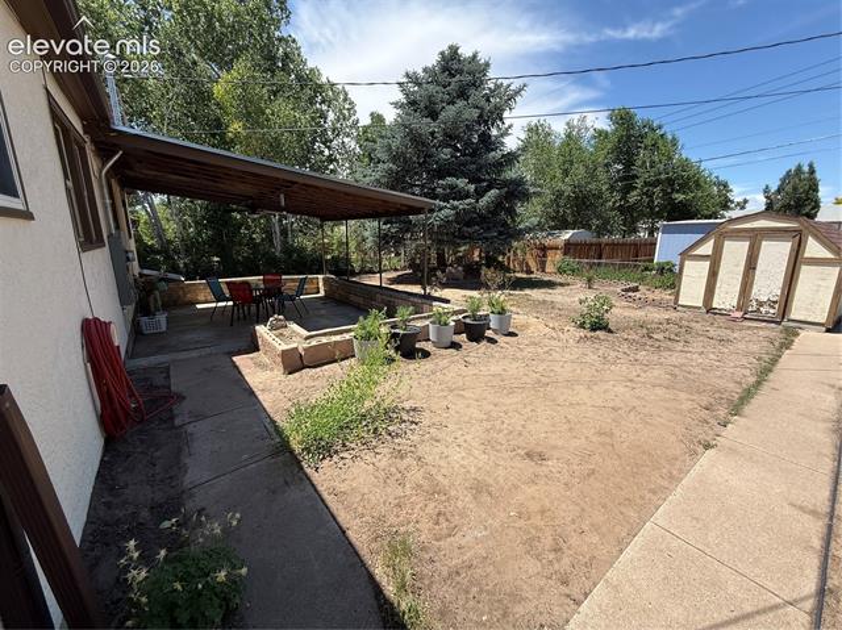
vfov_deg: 85.6
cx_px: 421
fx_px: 340
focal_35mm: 14
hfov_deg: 102.1
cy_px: 315
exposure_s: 1/1211
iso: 50
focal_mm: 2.22
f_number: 2.2
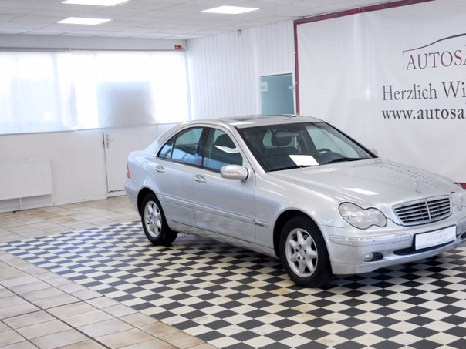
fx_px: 713
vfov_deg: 27.5
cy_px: 178
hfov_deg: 35.9
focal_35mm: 53
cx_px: 302
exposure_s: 1/60
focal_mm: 20
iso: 320
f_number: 4.1
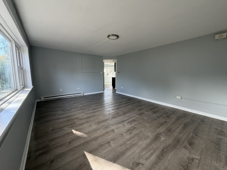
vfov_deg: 85.7
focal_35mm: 14
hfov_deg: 102.1
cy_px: 85
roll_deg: -0.1
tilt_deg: -7.1
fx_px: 92
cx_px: 114
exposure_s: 1/121
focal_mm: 2.22
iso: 125
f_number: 2.2
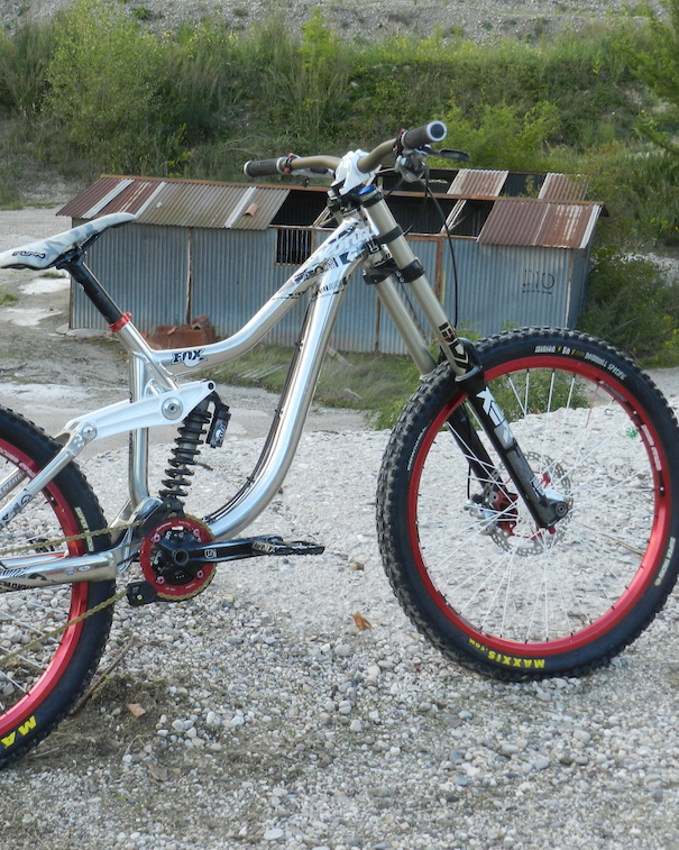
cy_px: 424
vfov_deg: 27.1
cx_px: 190
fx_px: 1759
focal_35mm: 70
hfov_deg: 21.7
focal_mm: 9.4
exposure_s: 1/80
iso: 160
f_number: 4.4
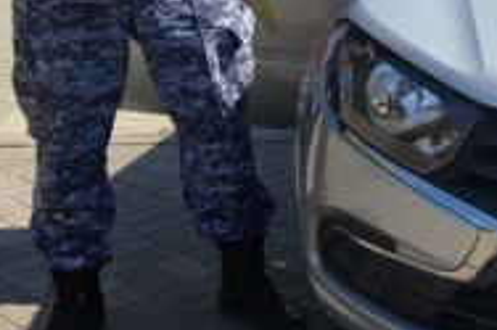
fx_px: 1324
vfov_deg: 13.5
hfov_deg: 19.6
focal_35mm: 96
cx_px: 642
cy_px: -145
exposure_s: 1/1654
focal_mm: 5.59
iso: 80
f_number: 1.8
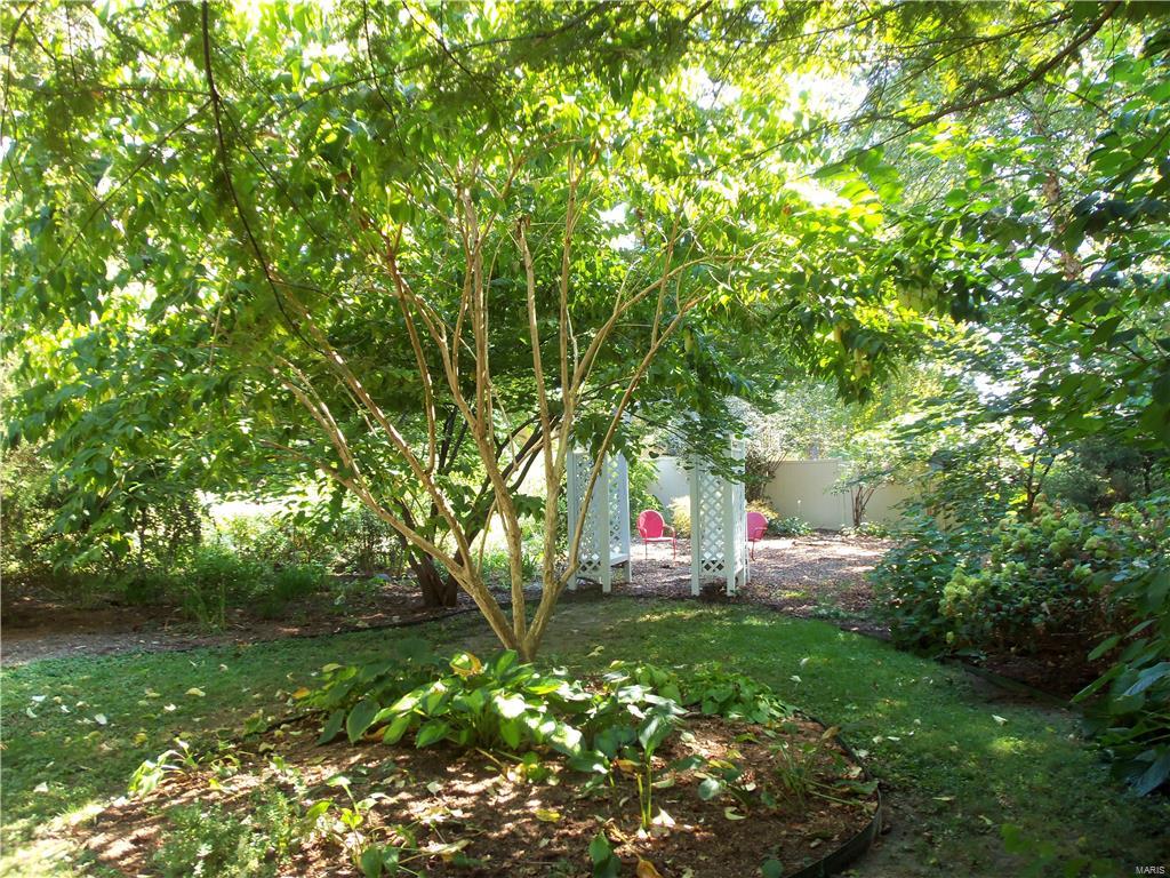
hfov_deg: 61.7
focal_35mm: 29
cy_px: 439
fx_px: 980
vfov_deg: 48.2
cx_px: 585
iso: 80
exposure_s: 1/30
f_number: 3.4
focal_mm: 5.2
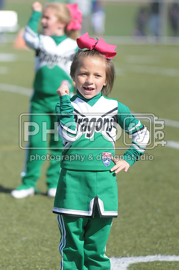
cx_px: 90
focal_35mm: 300
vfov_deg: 6.9
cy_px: 135
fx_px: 2244
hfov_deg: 4.6
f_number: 4
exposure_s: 1/8000
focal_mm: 200
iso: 1000
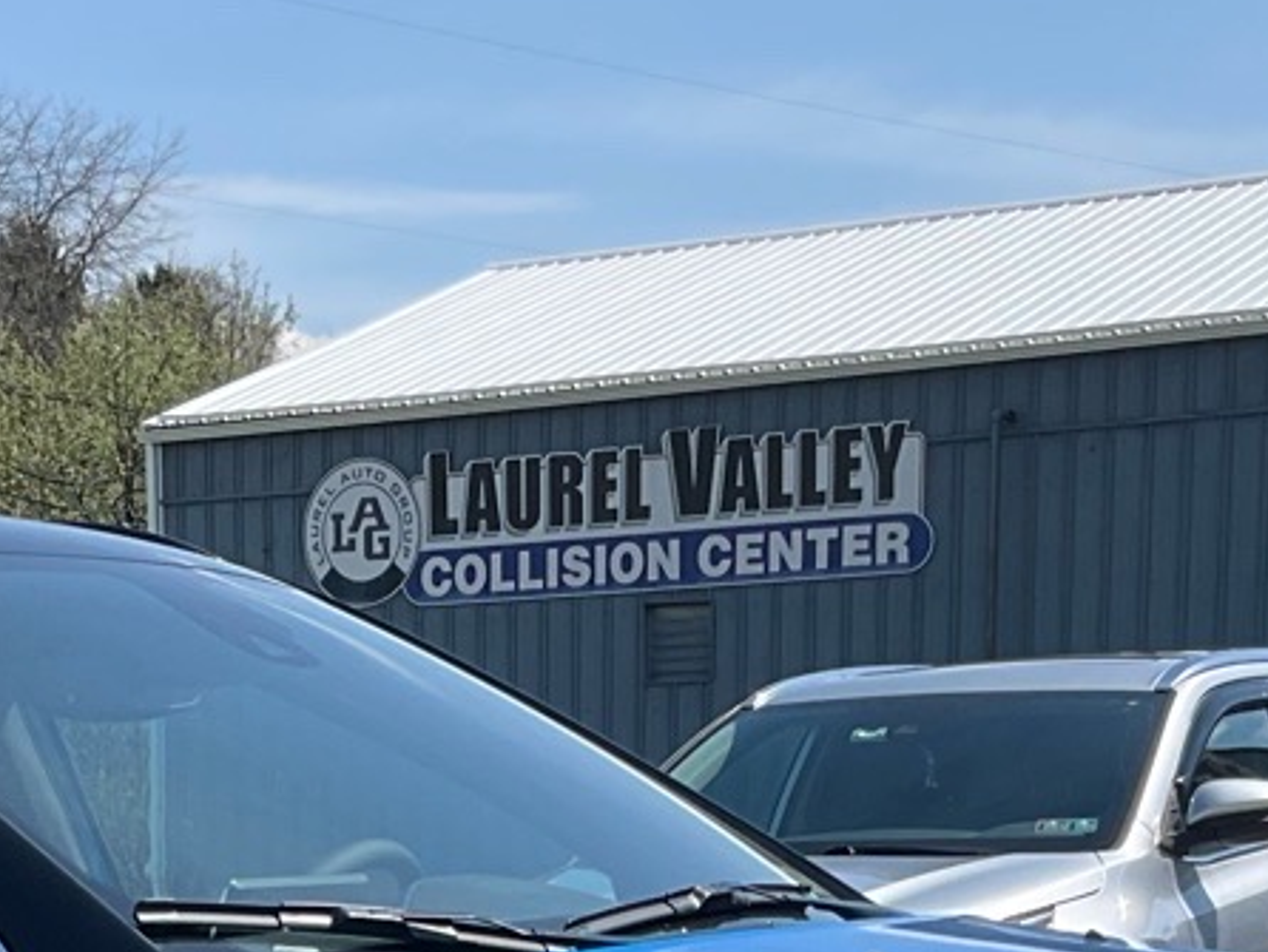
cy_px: 1589
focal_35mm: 104
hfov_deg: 18.8
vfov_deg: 13.1
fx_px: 3812
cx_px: 307
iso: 25
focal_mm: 3
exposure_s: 1/1534
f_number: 1.8
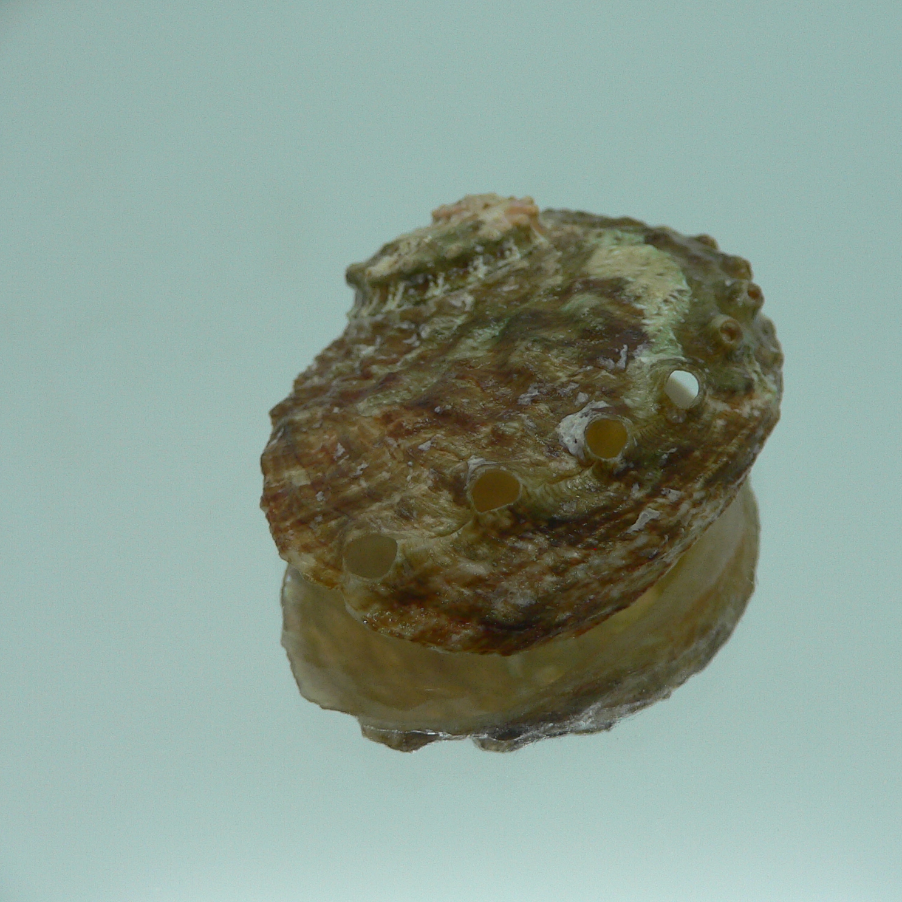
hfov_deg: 39.9
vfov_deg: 40.0
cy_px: 459
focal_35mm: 42
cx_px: 527
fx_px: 1238
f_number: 2.8
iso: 80
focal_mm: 4.6
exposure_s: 1/60
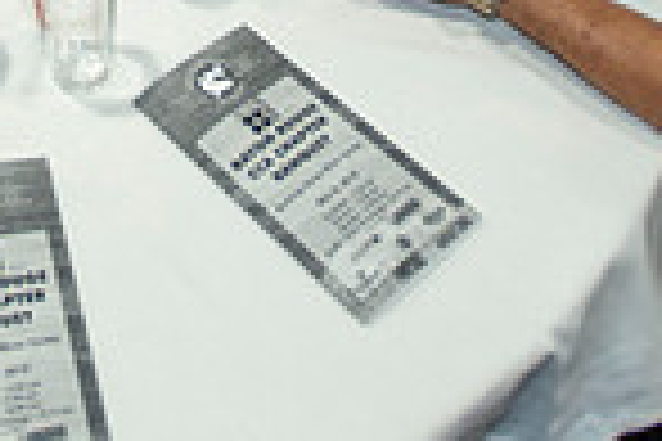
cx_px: 23
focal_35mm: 67
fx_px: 1232
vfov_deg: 16.6
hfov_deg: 28.5
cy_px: -371
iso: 1250
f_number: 2.8
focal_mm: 17
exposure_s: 1/160
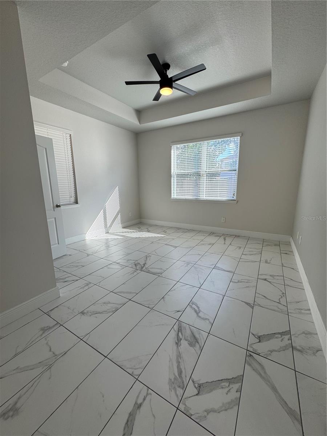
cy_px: 218
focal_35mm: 14
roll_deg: +0.3
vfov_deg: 102.1
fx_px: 176
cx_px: 164
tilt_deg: -11.6
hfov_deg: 85.7
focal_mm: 2.22
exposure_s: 1/120
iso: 50
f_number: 2.2
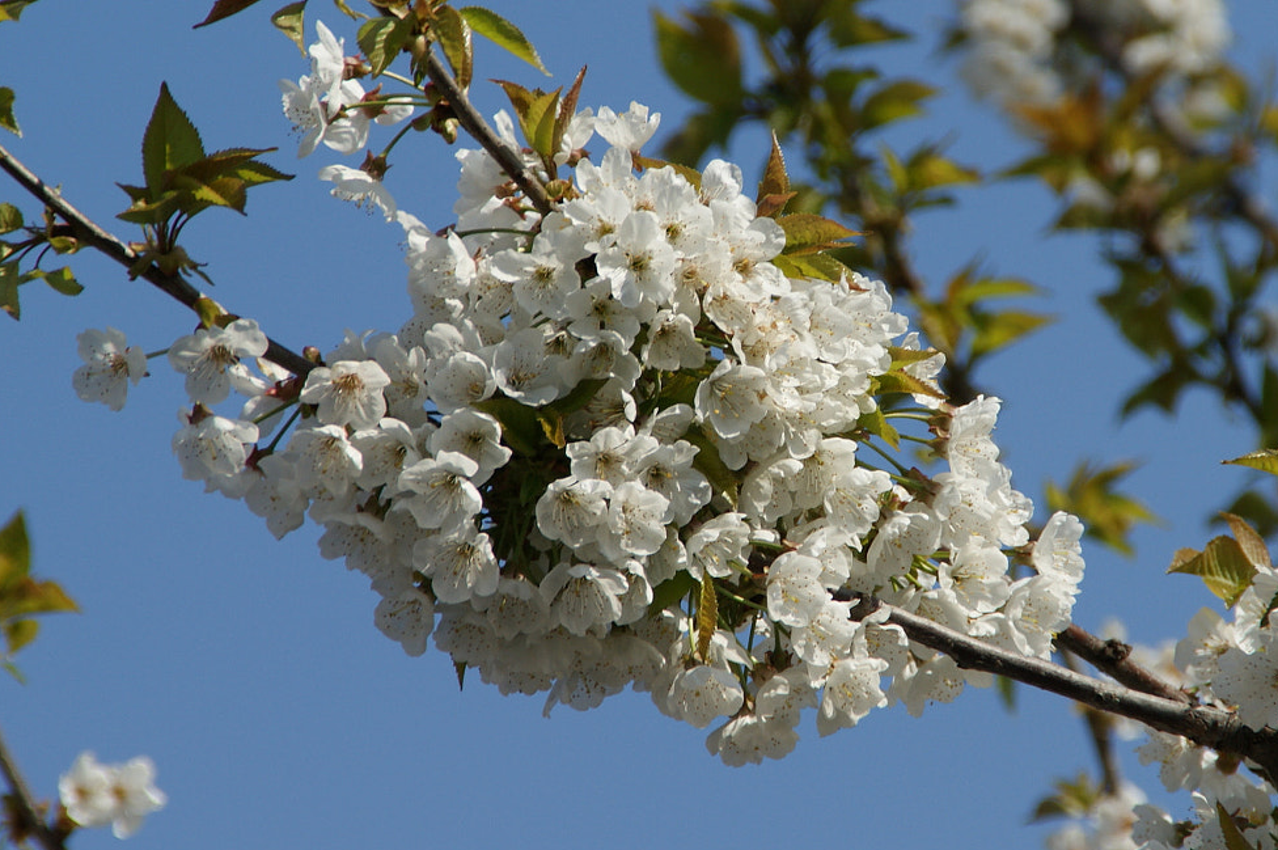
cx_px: 792
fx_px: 17451
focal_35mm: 492
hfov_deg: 4.2
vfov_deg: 2.8
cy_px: 362
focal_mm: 200
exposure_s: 1/400
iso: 100
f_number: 8
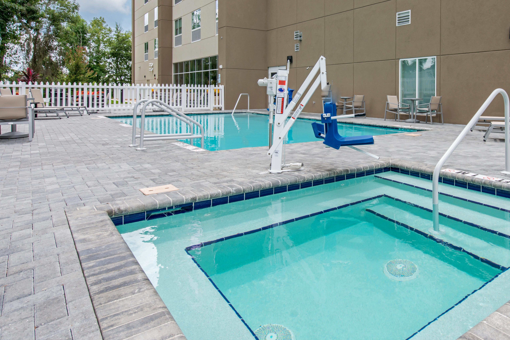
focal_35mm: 26
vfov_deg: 48.7
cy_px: 113
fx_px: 368
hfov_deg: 67.4
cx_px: 342
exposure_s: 1/125
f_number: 11
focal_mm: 18
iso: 400
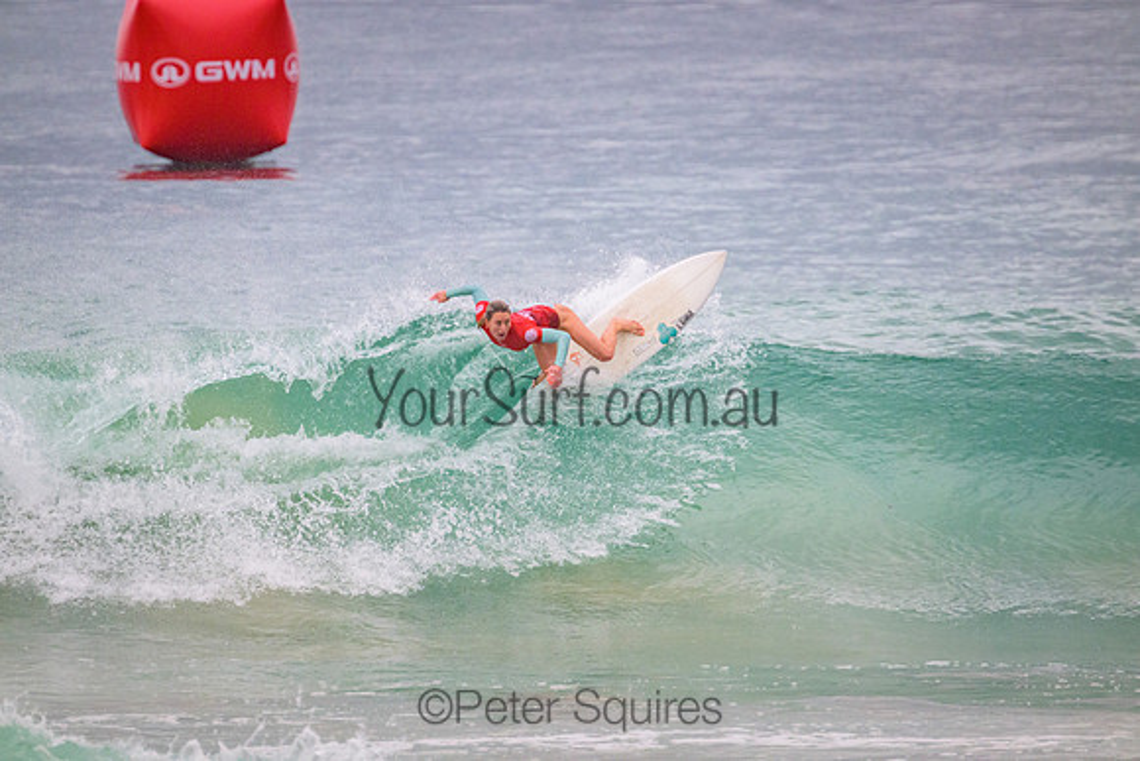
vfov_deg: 1.7
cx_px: 570
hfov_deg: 2.6
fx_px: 25338
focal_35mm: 800
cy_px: 380
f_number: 11
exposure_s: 1/2000
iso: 2800
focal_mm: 800
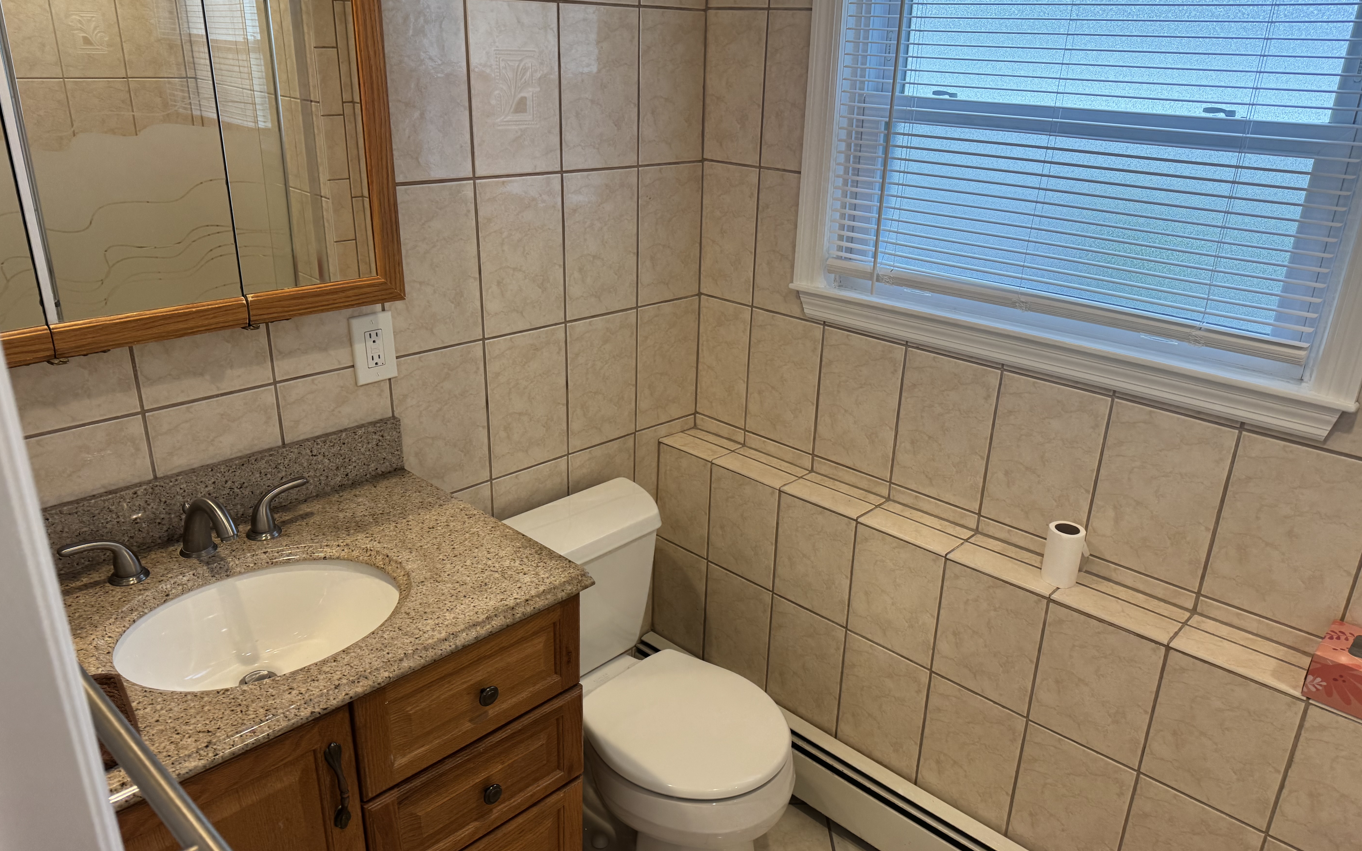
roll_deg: -2.2
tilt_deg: -22.3
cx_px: 691
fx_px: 965
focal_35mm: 26
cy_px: 432
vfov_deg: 47.6
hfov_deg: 70.4
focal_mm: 6.76
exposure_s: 1/157
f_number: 1.78
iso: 100
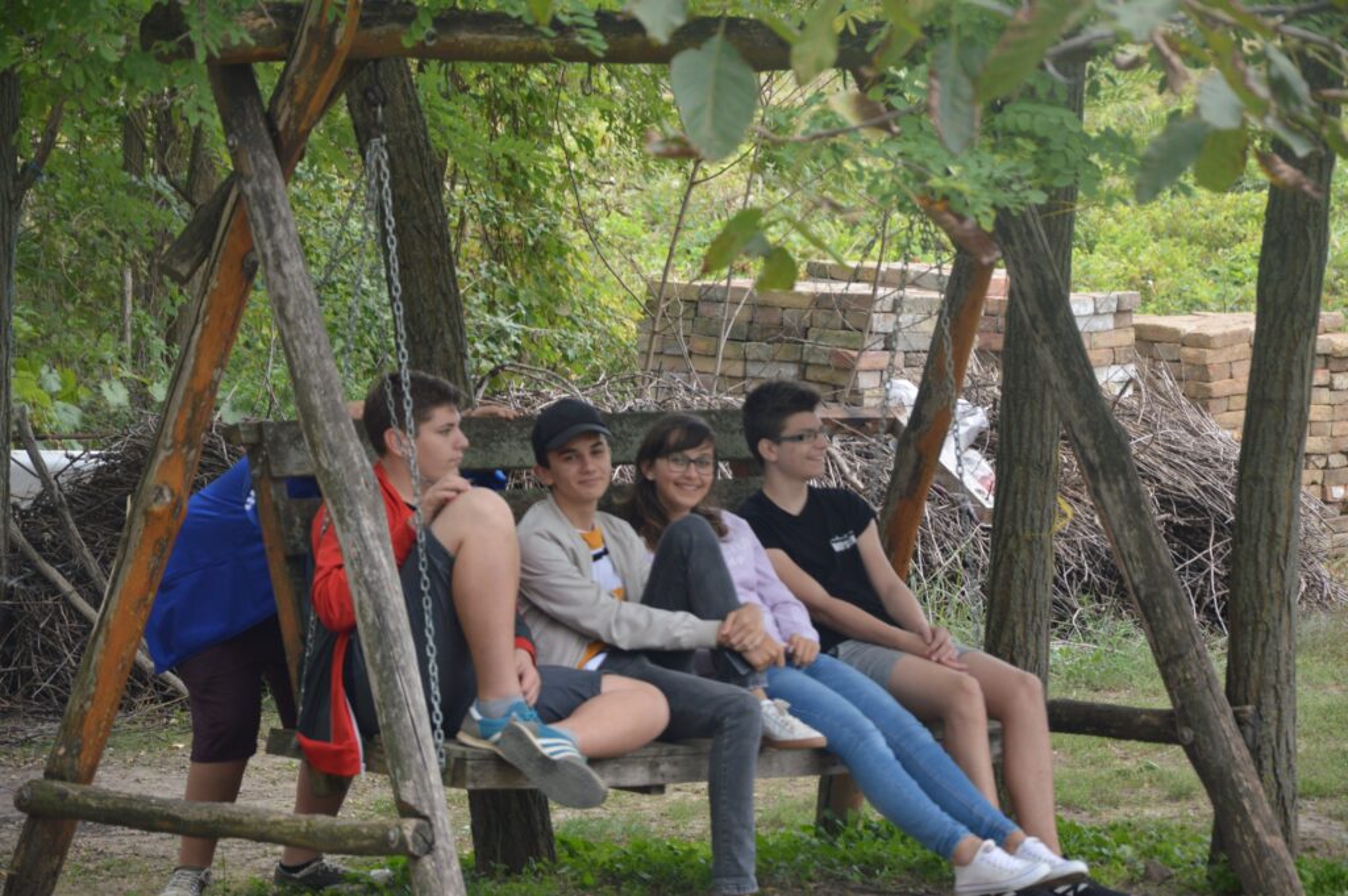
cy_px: 448
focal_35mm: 158
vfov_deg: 8.7
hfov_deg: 13.1
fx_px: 5893
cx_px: 674
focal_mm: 105
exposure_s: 1/125
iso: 250
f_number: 5.6
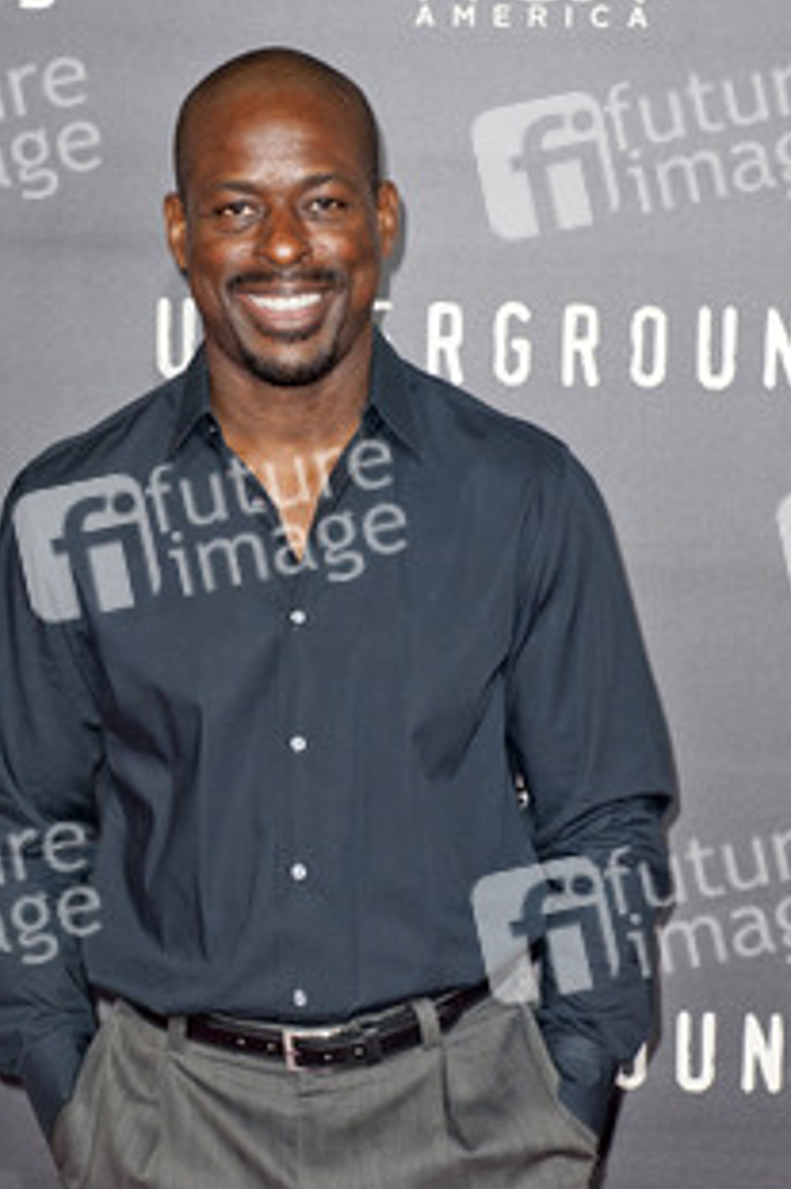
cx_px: 323
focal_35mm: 85
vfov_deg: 23.9
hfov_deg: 16.0
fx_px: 2804
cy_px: 723
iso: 800
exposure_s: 1/400
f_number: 4.5
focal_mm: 66
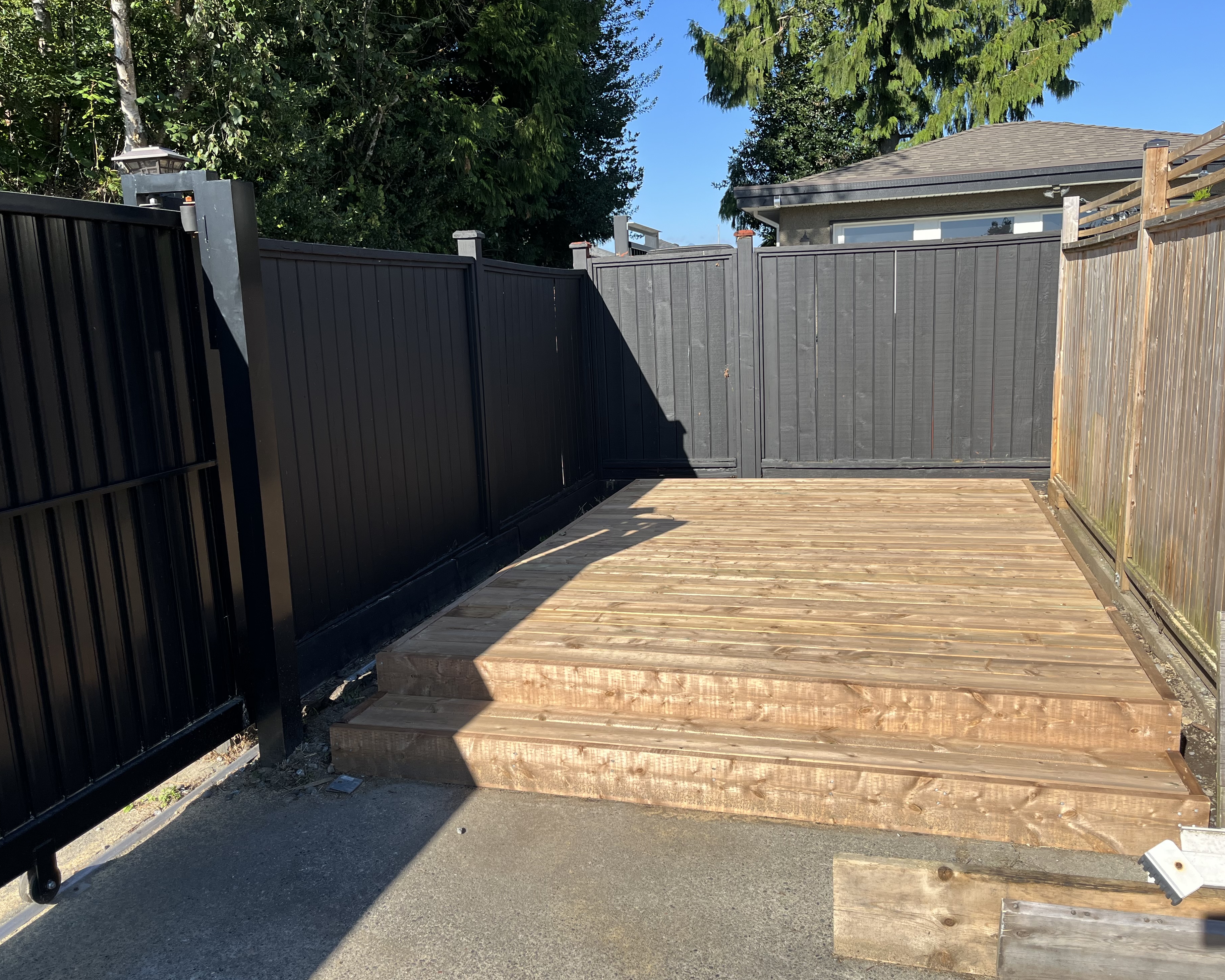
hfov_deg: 62.2
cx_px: 598
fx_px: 1015
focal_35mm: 28
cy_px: 495
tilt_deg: -9.8
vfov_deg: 51.5
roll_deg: +2.4
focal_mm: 5.1
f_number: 1.6
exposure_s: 1/2268
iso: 50
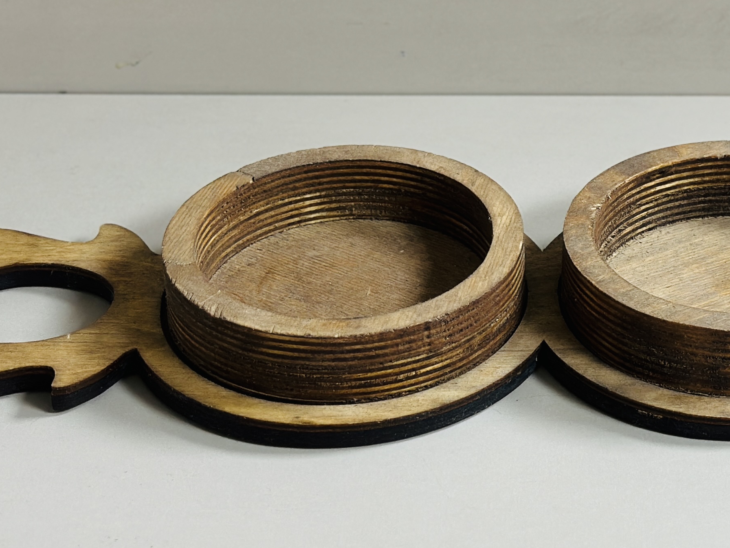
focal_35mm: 108
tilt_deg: -30.9
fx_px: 2278
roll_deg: -0.5
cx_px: 610
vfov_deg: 13.7
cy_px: 224
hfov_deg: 18.0
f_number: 1.78
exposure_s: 1/50
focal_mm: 6.86
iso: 64
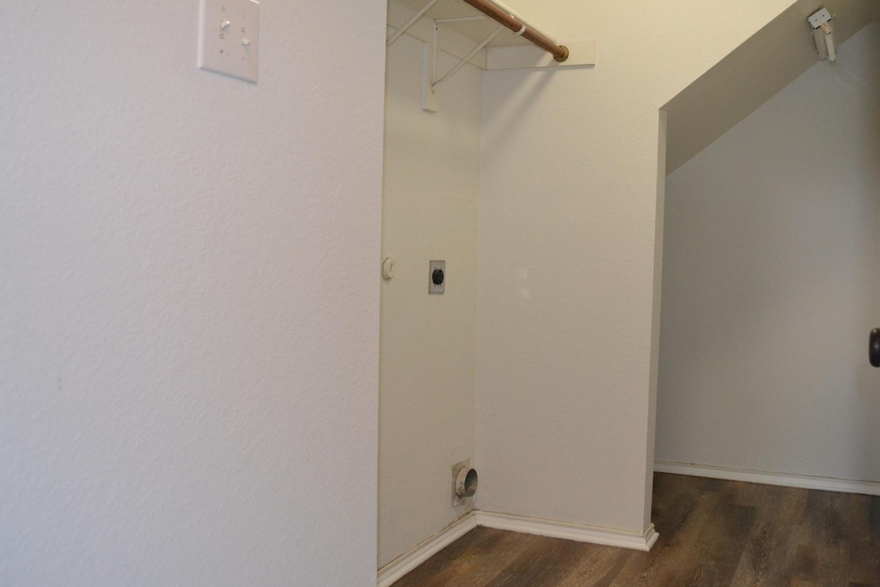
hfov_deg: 55.5
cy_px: 269
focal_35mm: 34
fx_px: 831
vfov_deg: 38.9
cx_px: 517
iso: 1600
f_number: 3.5
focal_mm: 18
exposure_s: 1/60
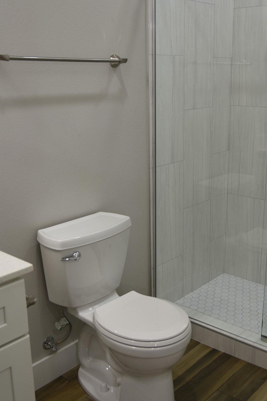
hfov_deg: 32.5
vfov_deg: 47.4
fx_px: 456
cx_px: 163
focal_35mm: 41
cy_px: 204
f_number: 3.2
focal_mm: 22
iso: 100
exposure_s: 1/30
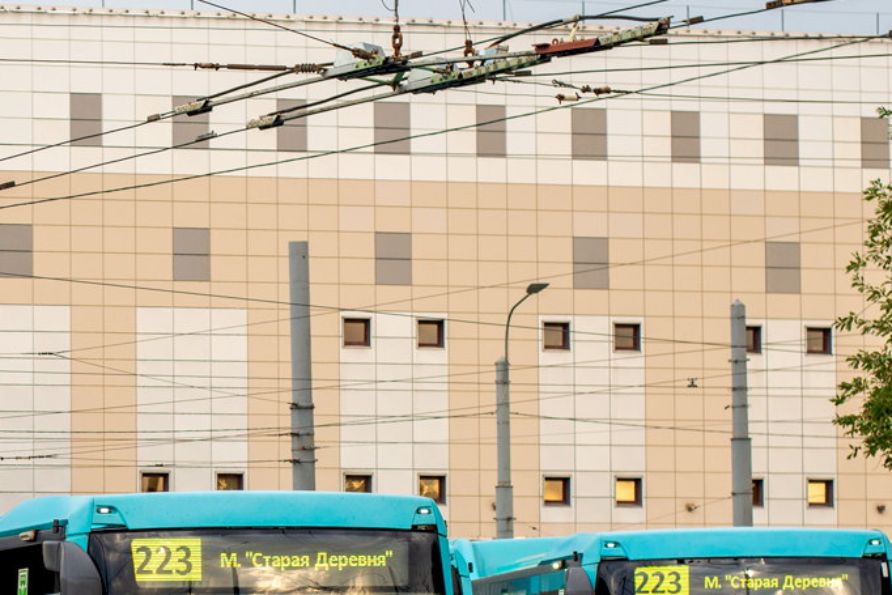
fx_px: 2726
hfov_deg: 18.3
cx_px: 72
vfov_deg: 12.3
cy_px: 579
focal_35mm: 110
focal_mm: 50
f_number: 5.6
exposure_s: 1/160
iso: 200
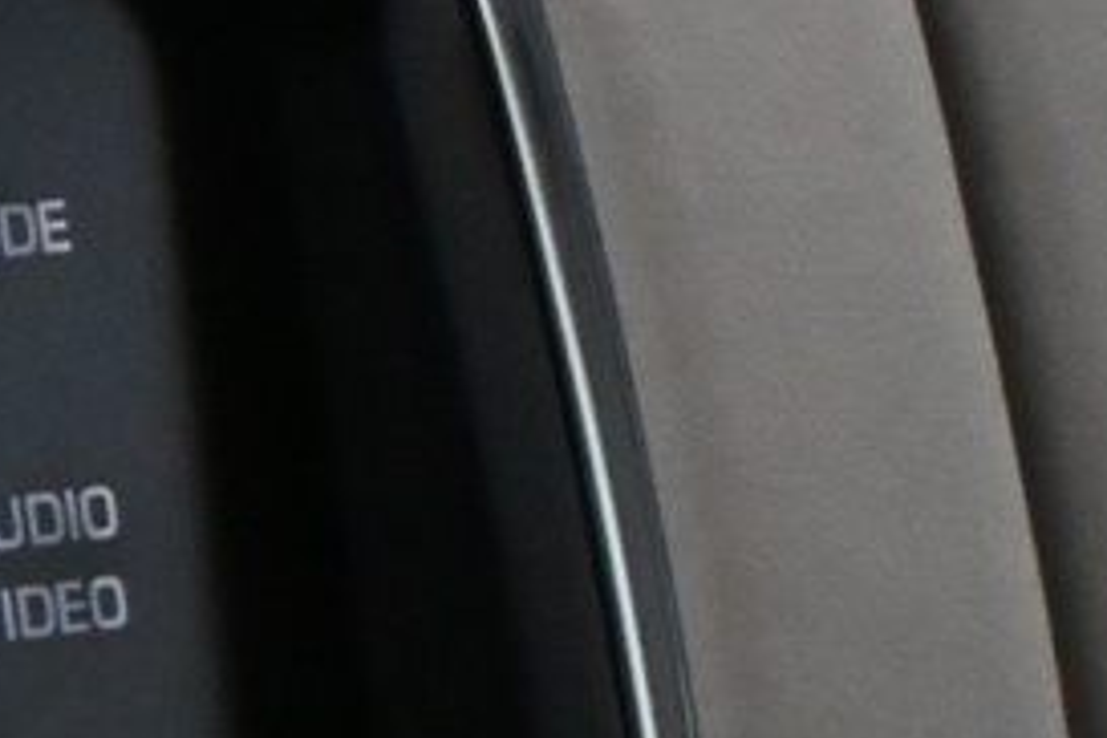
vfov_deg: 4.3
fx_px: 9870
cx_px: -2036
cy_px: 884
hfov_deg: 6.0
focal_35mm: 321
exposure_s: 1/60
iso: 5000
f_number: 5.3
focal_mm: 36
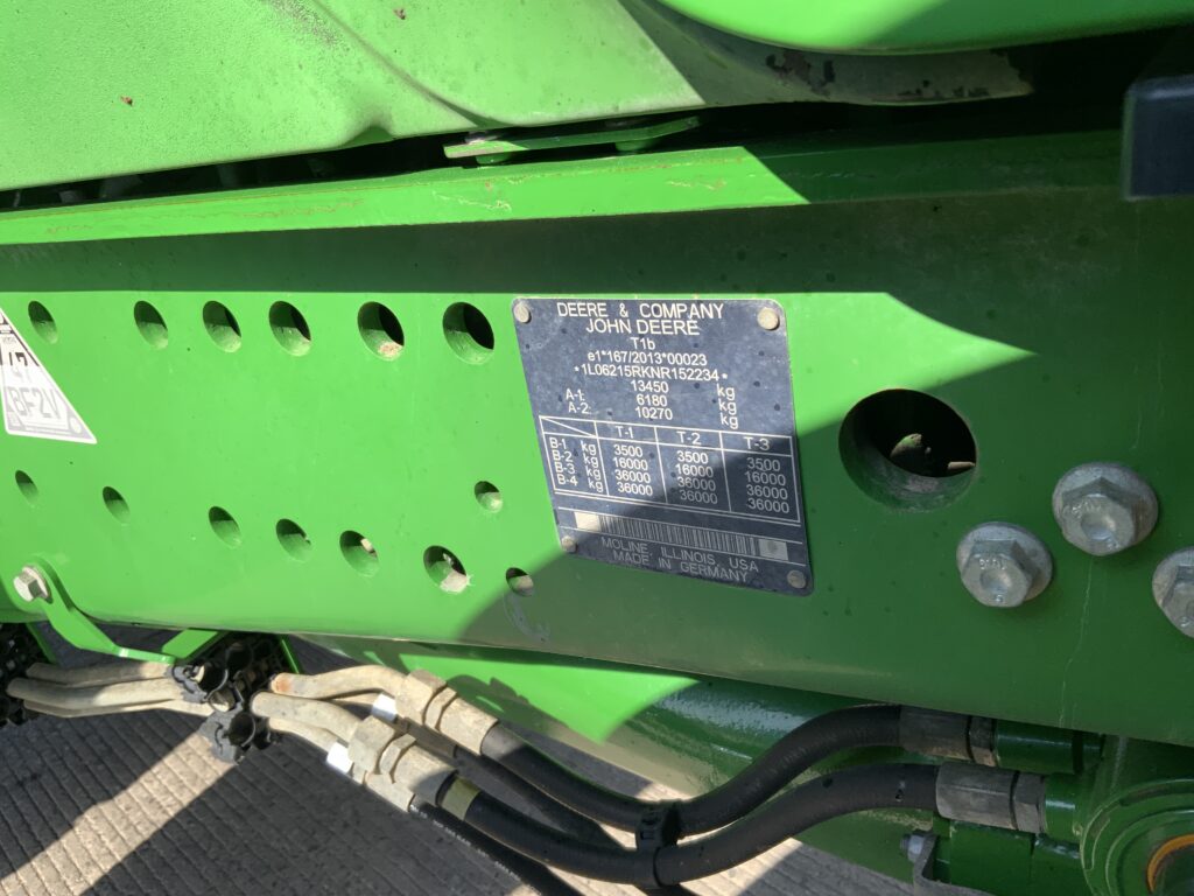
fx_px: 1000
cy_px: 448
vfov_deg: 48.2
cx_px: 597
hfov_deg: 61.7
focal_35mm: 29
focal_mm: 3
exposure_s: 1/620
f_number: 1.8
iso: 16
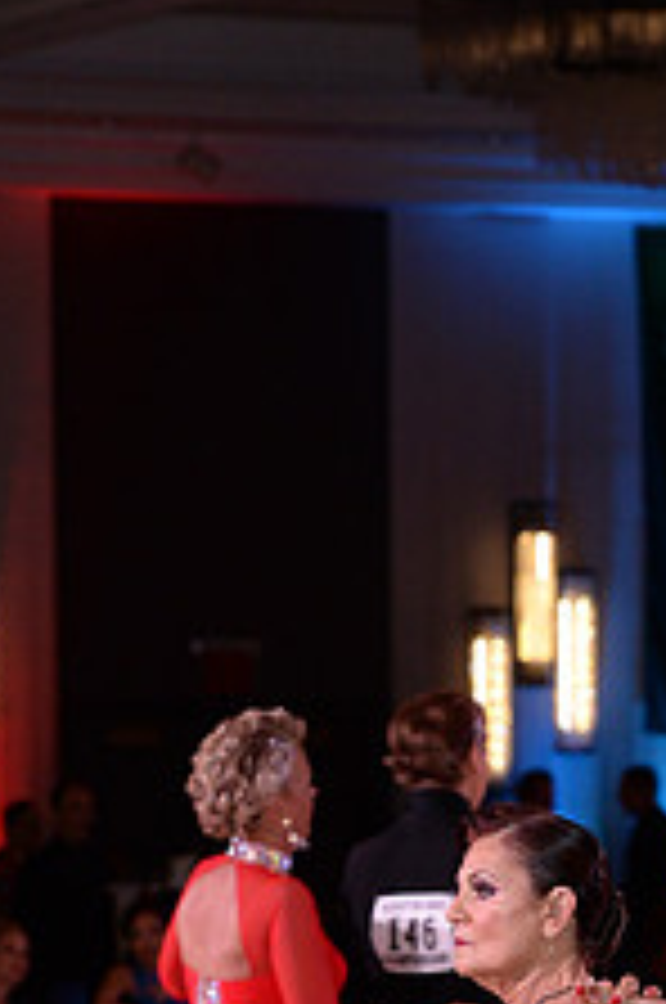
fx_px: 7599
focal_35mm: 273
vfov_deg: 7.5
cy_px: 1243
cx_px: 659
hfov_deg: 5.0
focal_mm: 105
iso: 2000
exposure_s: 1/250
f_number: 5.6
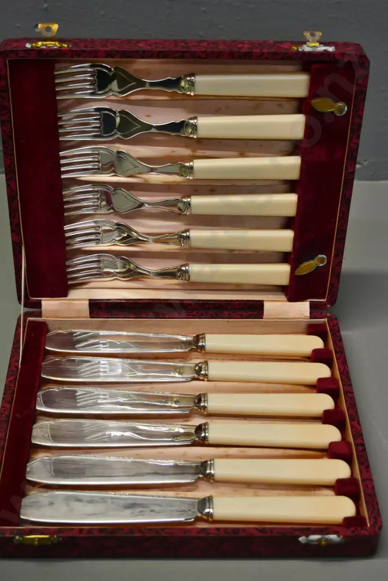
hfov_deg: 23.8
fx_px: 921
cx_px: 186
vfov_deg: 35.0
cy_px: 290
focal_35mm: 57
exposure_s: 1/250
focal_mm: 27
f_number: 4.6
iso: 1600
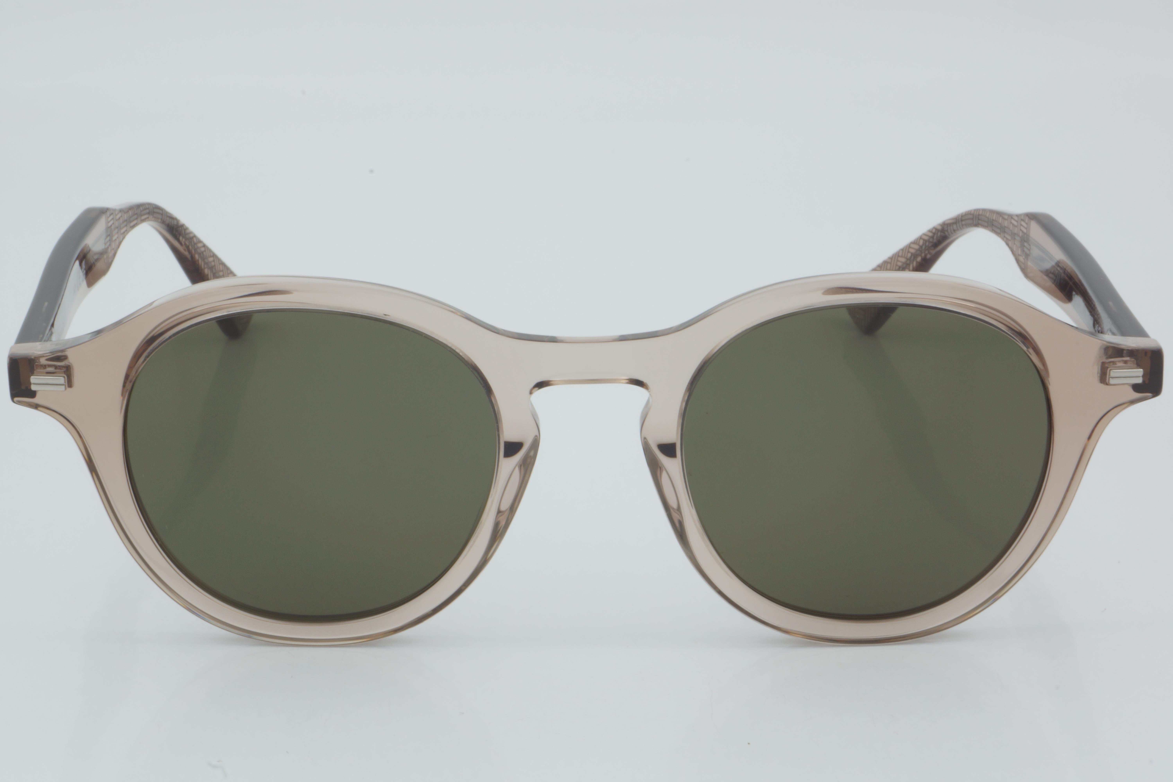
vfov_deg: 16.6
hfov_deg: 24.6
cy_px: 391
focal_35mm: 82
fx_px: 2688
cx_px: 586
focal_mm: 55
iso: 100
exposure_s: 1/3
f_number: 32
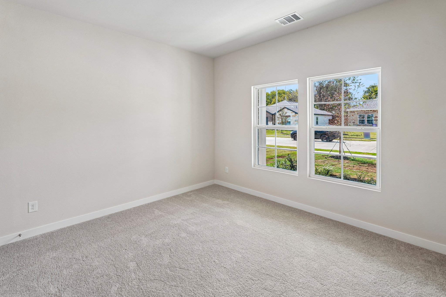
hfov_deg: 96.7
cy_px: 148
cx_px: 223
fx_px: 198
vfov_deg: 73.7
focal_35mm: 16
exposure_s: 1/30
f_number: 8
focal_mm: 16
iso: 320
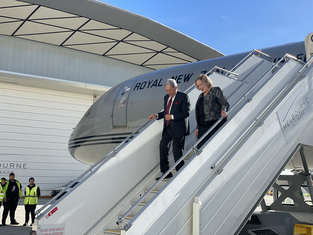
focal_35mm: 52
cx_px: 156
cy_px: 118
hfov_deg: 36.8
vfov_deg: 28.0
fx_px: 470
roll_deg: -1.5
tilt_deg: +7.1
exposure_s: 1/1916
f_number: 2
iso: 32
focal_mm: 6
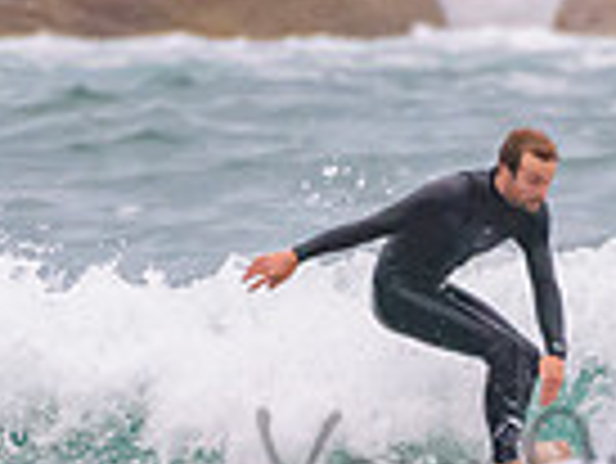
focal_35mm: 2501
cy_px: 331
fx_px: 44545
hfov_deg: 0.8
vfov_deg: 0.6
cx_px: 511
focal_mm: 500
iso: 2000
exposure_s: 1/1250
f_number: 5.6
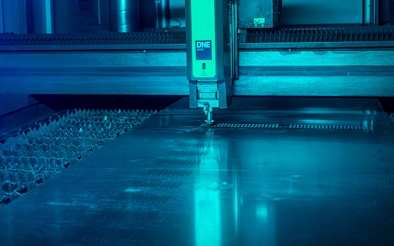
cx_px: 186
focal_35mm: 54
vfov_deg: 23.9
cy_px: 80
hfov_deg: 37.5
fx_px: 580
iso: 1600
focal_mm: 35
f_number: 2.5
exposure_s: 1/125
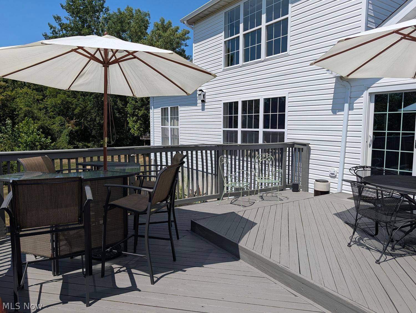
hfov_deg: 71.5
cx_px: 208
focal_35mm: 24
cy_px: 156
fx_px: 289
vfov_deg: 56.9
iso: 19
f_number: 1.68
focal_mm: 6.9
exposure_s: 1/1792
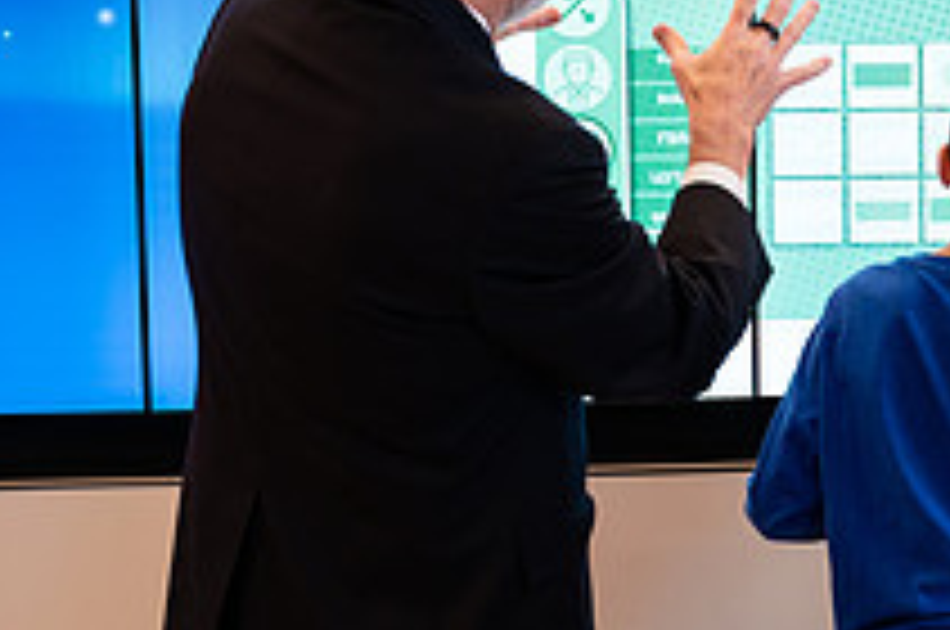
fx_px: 2872
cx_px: 964
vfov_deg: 12.5
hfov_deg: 18.3
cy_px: 243
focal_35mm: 109
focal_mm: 38
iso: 640
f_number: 3.5
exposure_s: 1/200
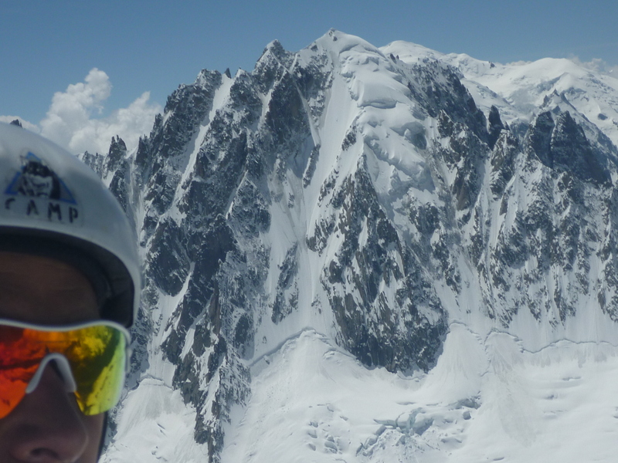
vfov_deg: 19.9
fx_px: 1321
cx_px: 309
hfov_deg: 26.3
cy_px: 232
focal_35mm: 74
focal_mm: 8.4
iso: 80
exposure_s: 1/200
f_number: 14
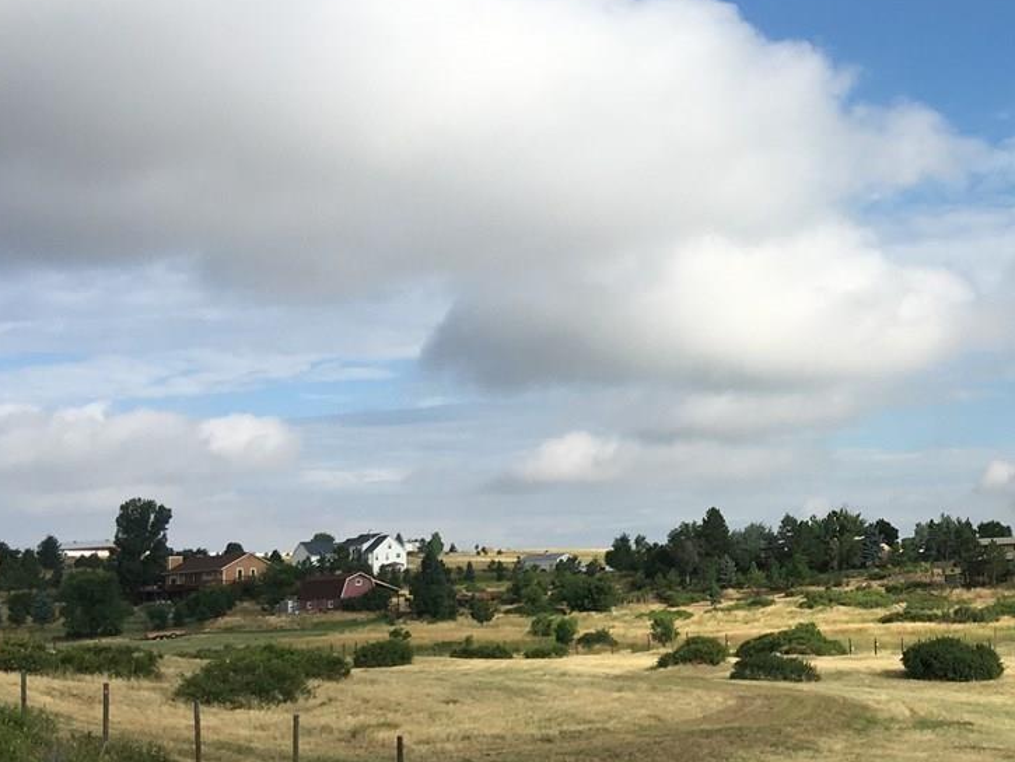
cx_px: 927
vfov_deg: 22.9
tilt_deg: +5.2
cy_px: 438
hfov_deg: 29.0
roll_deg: +2.5
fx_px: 1877
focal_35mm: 64
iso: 25
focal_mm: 4.15
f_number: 2.2
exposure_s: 1/1637
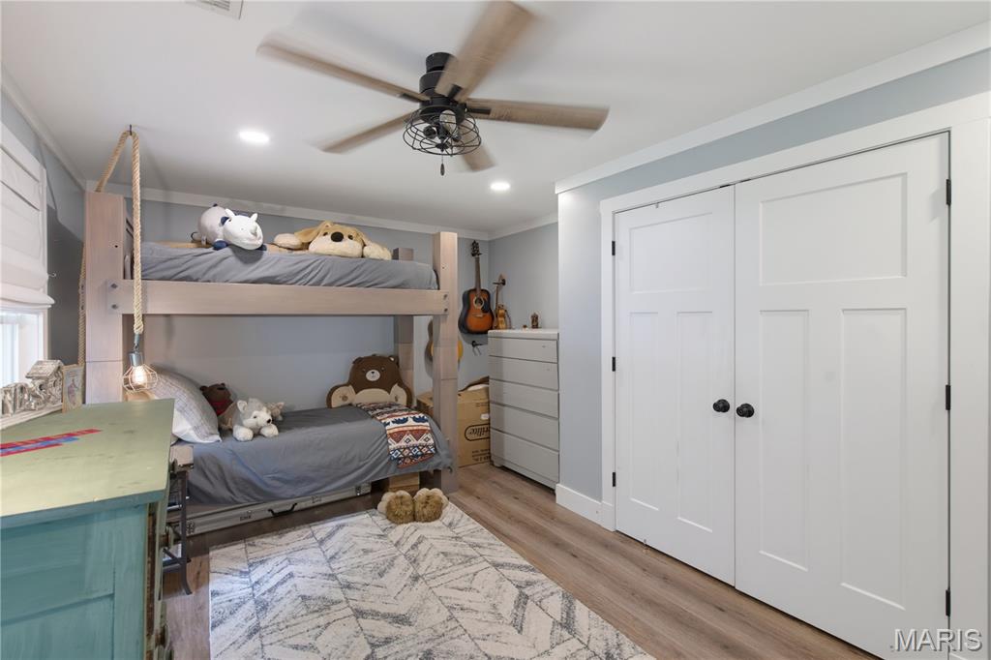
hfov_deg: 96.8
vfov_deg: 73.7
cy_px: 330
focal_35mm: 16
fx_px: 440
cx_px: 496
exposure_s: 1/2
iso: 200
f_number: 6.3
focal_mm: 16
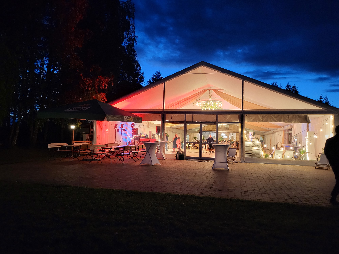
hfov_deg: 67.3
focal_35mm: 26
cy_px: 127
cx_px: 170
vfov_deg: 53.1
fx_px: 255
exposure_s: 1/50
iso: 800
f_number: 1.8
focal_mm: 5.4
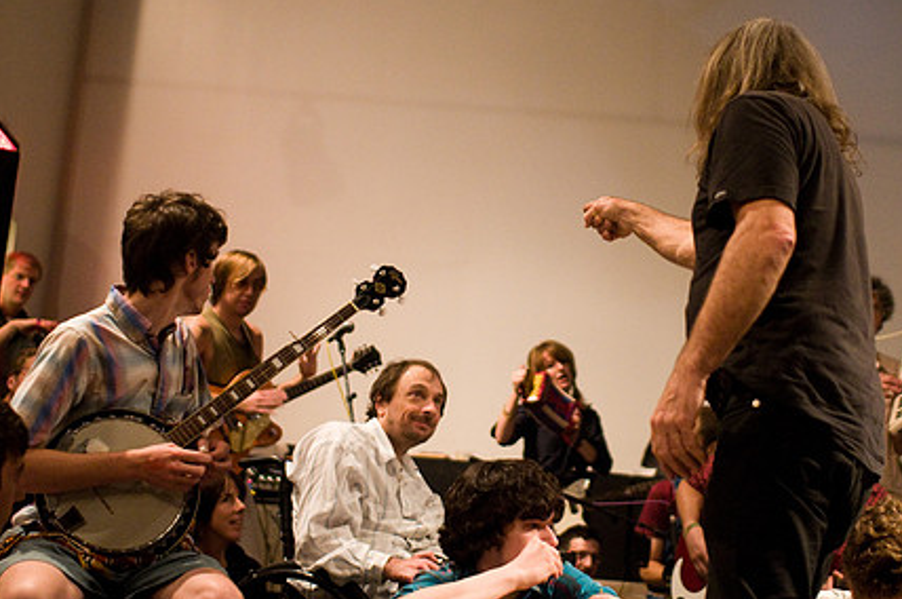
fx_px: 1526
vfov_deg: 22.1
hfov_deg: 32.9
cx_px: 476
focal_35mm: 61
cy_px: 231
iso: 1600
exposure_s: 1/50
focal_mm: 30
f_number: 1.4
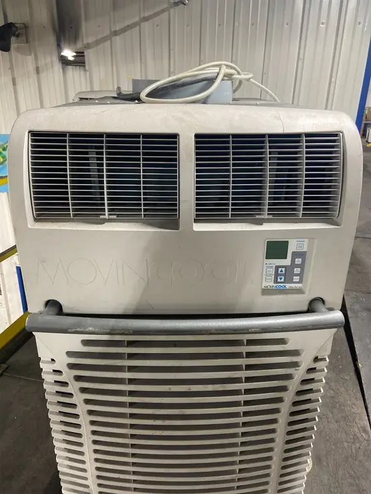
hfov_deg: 53.1
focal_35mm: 26
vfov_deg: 67.3
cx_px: 186
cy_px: 247
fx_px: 371
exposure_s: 1/60
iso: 160
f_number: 1.8
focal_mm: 4.25
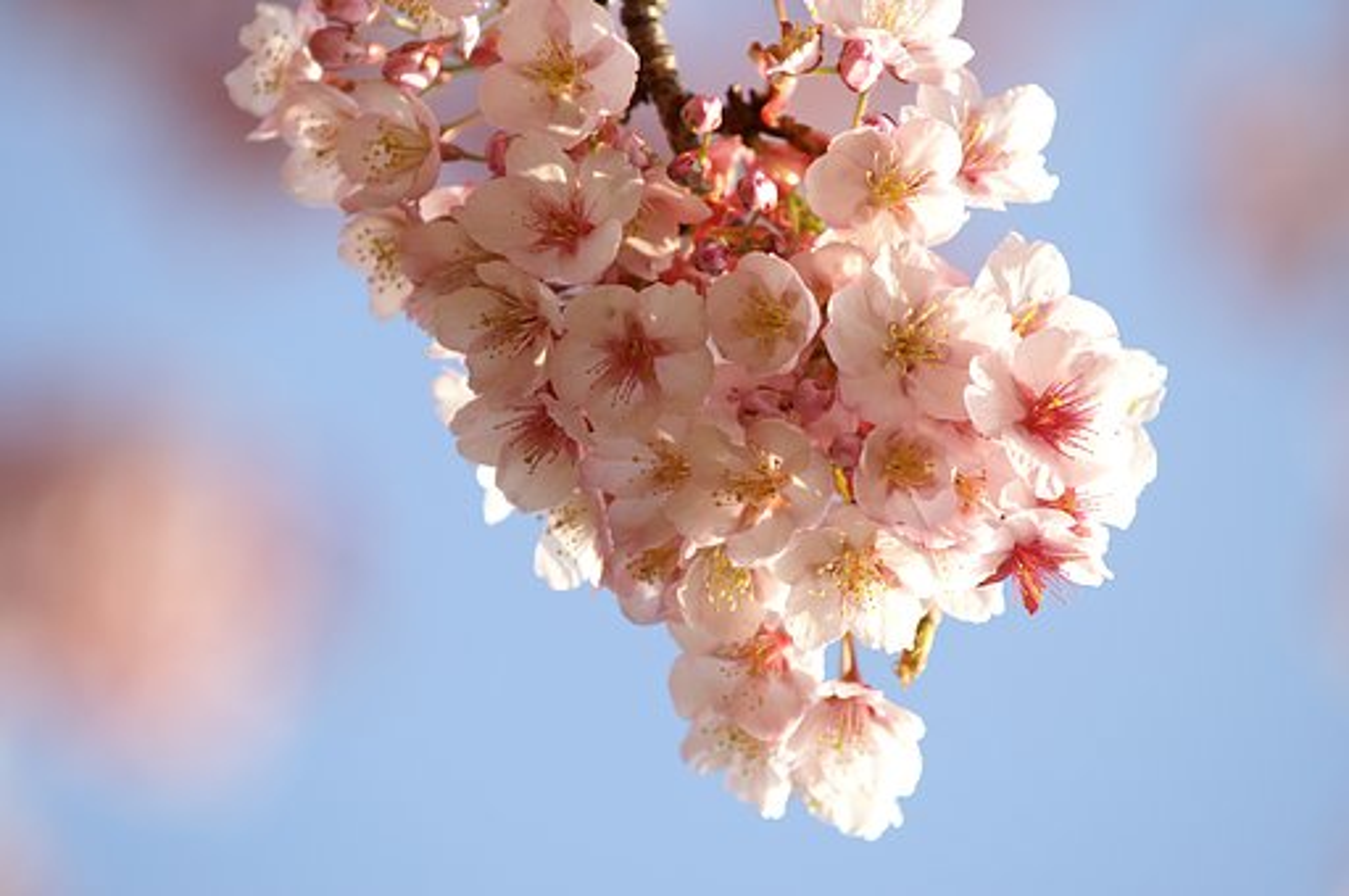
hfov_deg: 6.9
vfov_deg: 4.6
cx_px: 674
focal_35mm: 300
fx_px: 11227
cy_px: 448
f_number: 4
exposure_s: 1/500
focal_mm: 200
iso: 100
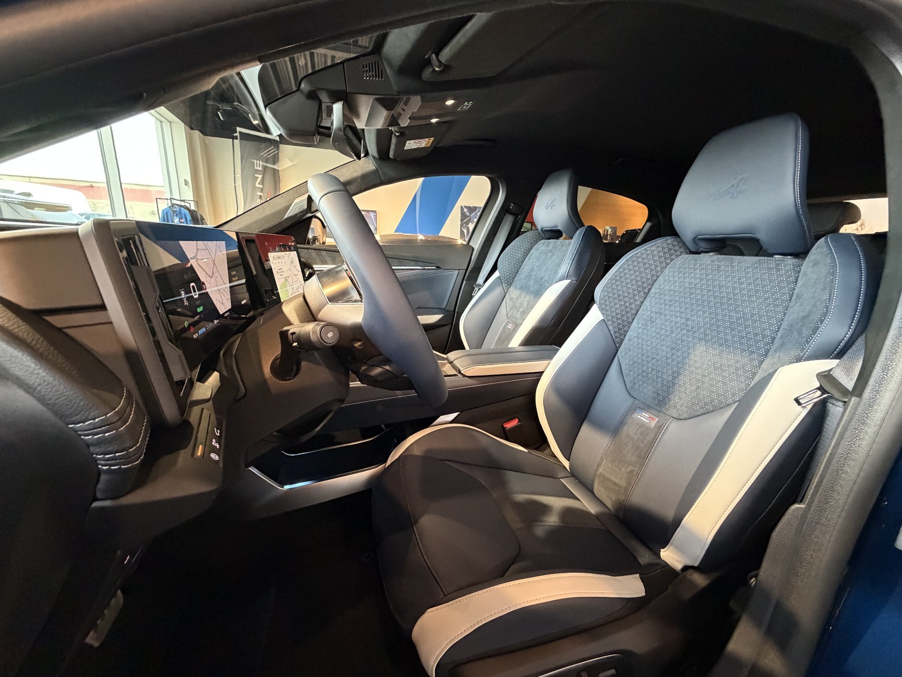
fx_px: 365
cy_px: 338
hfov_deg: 102.1
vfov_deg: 85.7
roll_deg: -1.5
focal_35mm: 14
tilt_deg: -15.0
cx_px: 451
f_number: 2.2
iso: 640
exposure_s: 1/50
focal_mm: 2.22
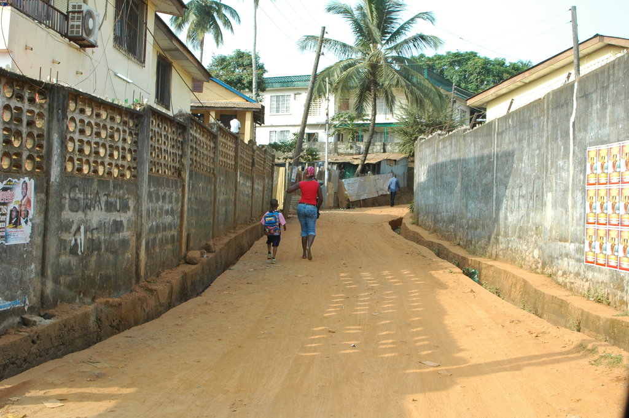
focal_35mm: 42
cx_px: 314
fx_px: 733
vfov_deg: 31.8
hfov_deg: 46.4
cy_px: 209
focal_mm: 28
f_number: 6.3
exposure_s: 1/160
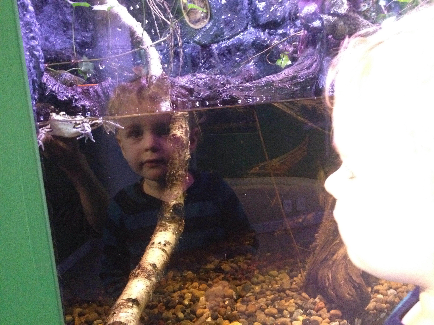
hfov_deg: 52.6
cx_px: 217
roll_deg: +2.9
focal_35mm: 35
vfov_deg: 40.7
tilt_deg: -11.4
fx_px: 439
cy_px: 162
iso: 800
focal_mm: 4.28
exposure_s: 1/15
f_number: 2.4
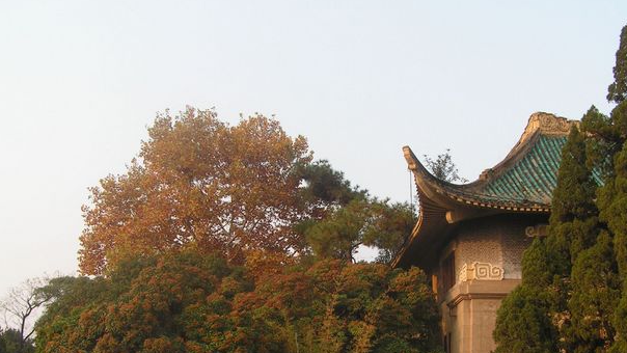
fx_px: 798
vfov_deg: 24.8
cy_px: 232
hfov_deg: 42.8
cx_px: 345
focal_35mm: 48
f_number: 5.6
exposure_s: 1/100
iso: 50
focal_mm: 6.3
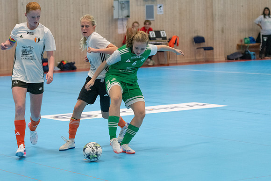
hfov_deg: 15.5
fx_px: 993
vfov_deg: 10.4
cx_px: 136
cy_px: 90
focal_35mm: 132
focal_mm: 86
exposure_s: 1/640
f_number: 3.2
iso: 3600
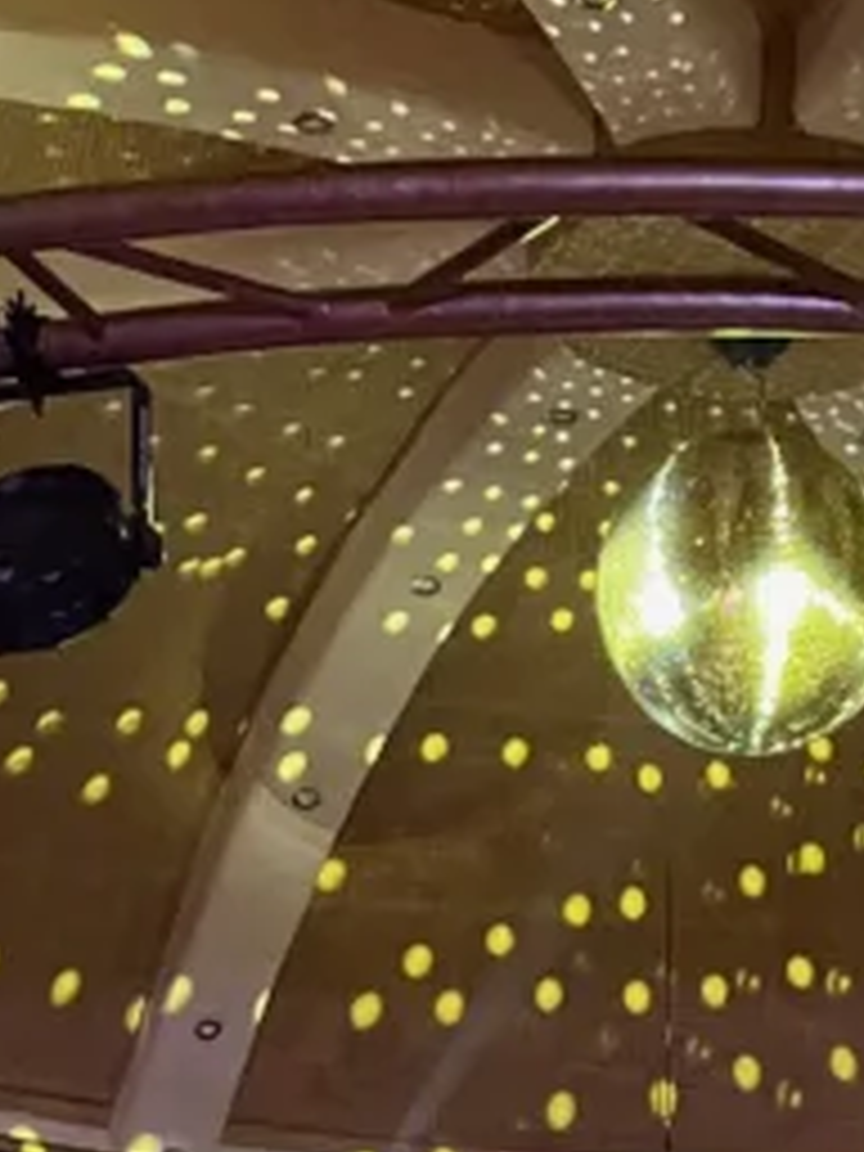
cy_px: 1976
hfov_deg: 14.6
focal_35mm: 100
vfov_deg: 16.8
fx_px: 3328
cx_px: 806
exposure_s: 1/59
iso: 500
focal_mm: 5.1
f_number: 1.6
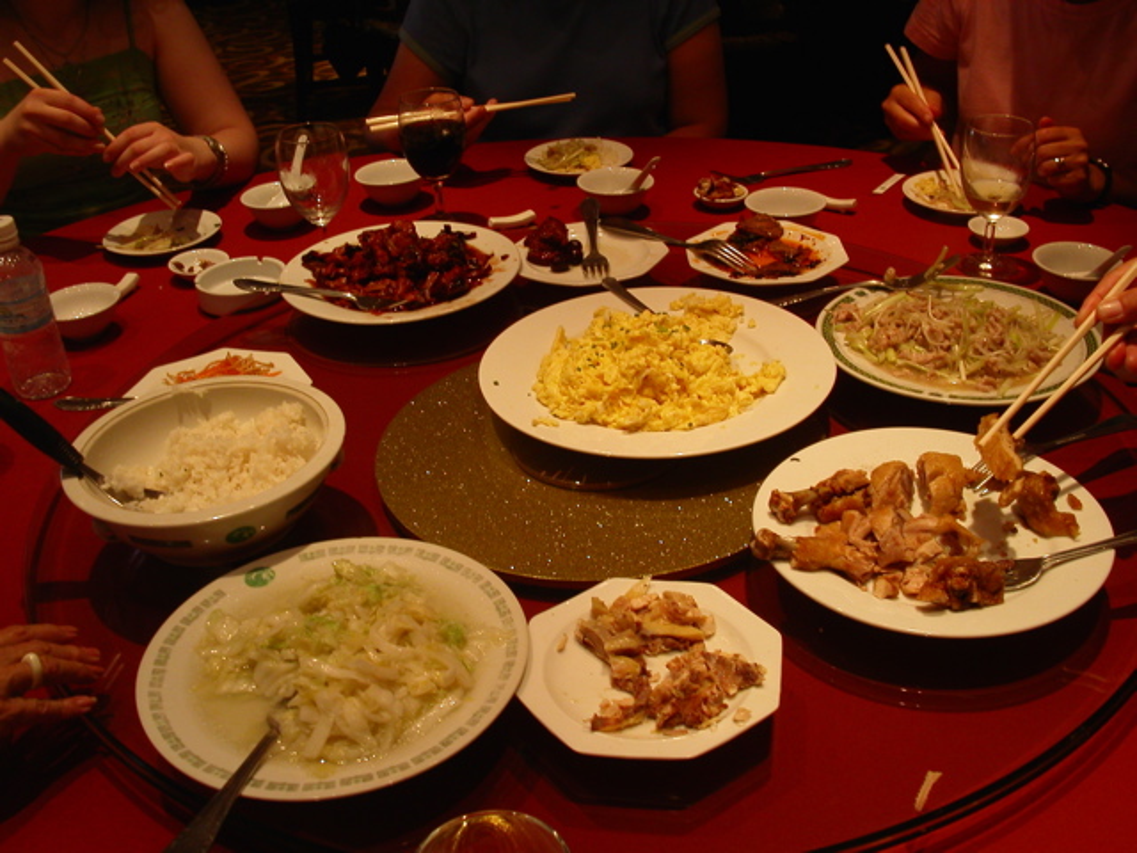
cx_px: 568
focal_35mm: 38
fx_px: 1248
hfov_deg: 49.0
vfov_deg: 37.7
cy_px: 426
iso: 100
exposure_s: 1/45
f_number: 4
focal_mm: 7.8
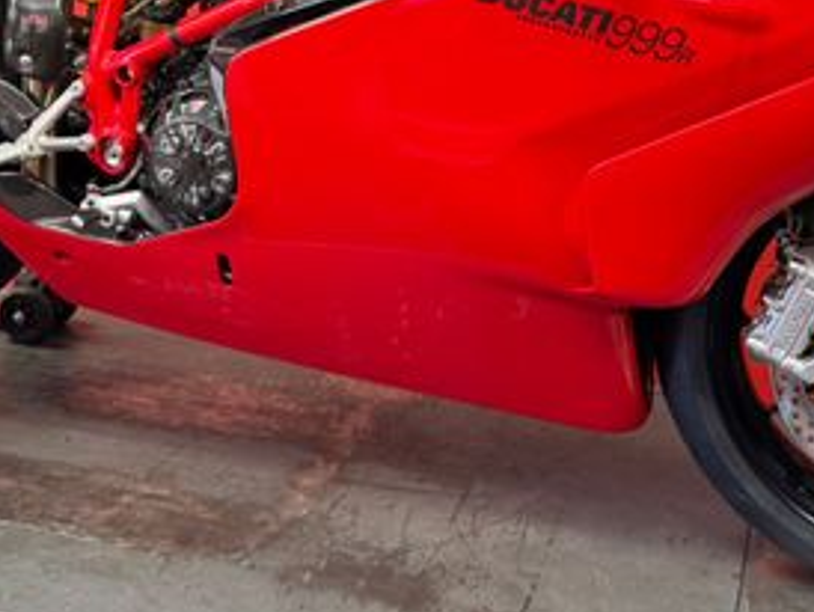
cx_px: 469
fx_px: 1318
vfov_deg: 25.3
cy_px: 62
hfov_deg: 34.3
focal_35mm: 56
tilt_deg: -13.0
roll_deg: -1.1
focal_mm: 6.76
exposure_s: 1/50
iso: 125
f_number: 1.78
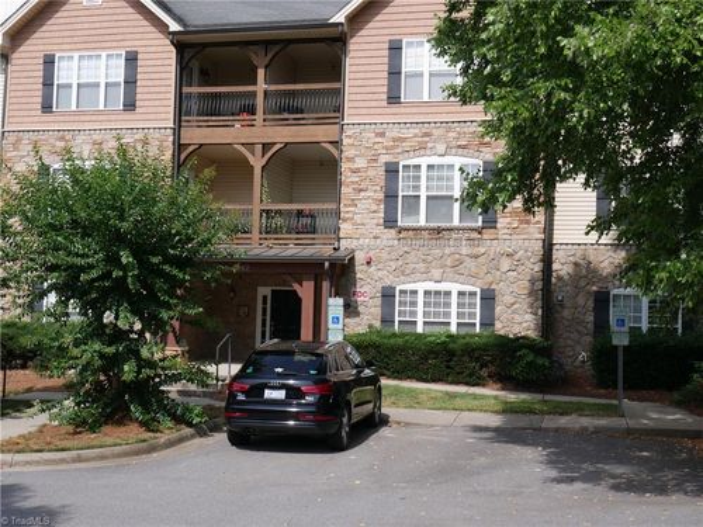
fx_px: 975
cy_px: 264
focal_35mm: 48
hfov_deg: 39.7
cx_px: 352
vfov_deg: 30.3
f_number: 9
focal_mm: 24
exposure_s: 1/320
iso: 200
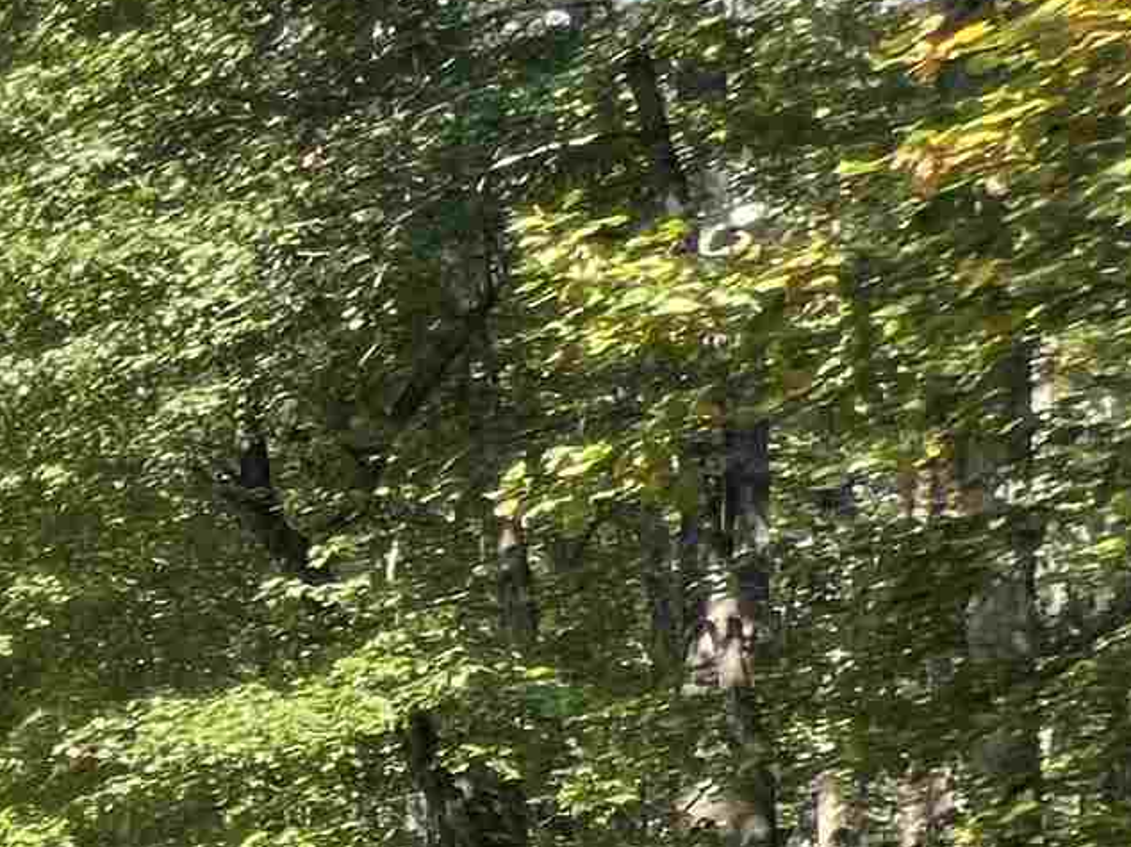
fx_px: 2058
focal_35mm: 63
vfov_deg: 20.7
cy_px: 1172
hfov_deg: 15.7
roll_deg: +0.1
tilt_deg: -1.8
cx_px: -1529
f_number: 1.8
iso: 32
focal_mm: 1.57
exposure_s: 1/131
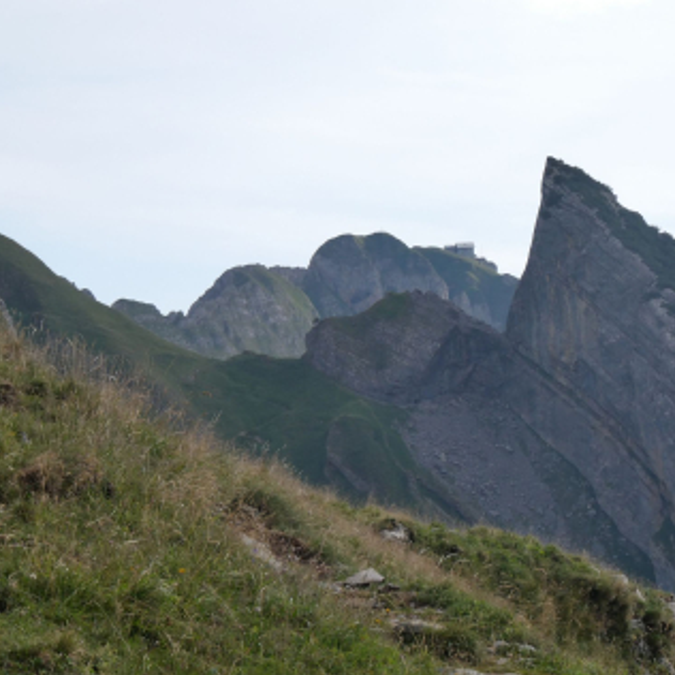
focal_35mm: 161
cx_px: 321
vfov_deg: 10.9
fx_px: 3552
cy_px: 335
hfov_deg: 10.9
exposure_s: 1/400
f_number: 5.3
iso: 80
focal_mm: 24.2
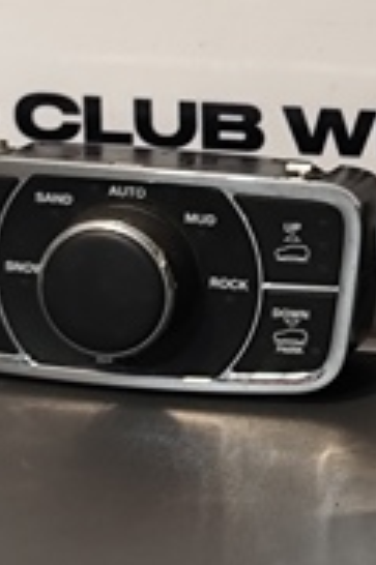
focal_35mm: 168
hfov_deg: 7.6
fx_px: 2637
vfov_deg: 12.1
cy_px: 17
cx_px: 873
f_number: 1.65
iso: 320
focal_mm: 6.19
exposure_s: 1/24
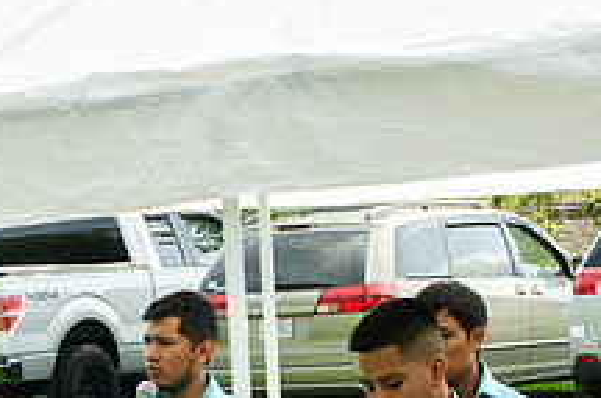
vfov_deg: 6.1
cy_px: 451
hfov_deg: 9.3
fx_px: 3698
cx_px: 186
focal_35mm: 222
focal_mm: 55
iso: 160
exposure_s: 1/250
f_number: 8
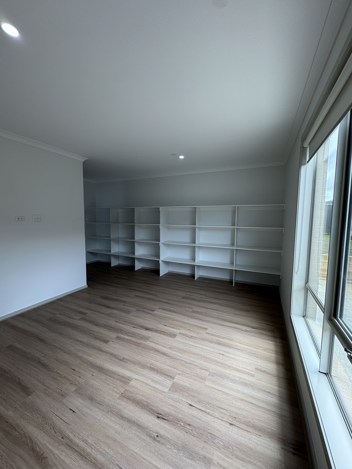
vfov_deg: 102.1
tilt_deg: -4.4
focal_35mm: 14
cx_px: 176
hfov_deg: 85.7
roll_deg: -1.5
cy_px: 234
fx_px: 190
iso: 40
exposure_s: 1/117
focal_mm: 2.22
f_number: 2.2
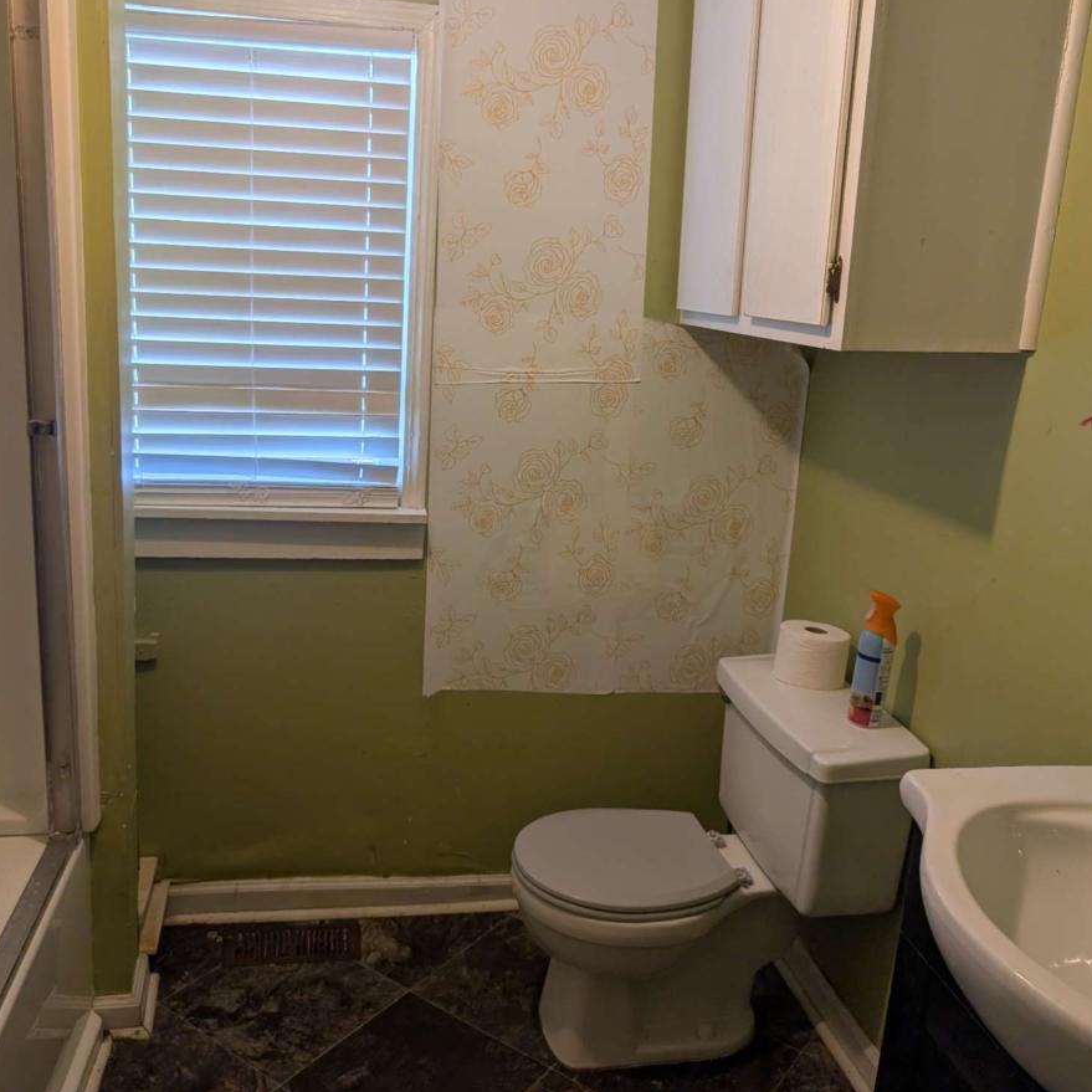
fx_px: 1035
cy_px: 535
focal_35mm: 29
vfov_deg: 55.6
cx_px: 502
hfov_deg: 55.6
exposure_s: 1/183
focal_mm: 6.9
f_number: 1.68
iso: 22
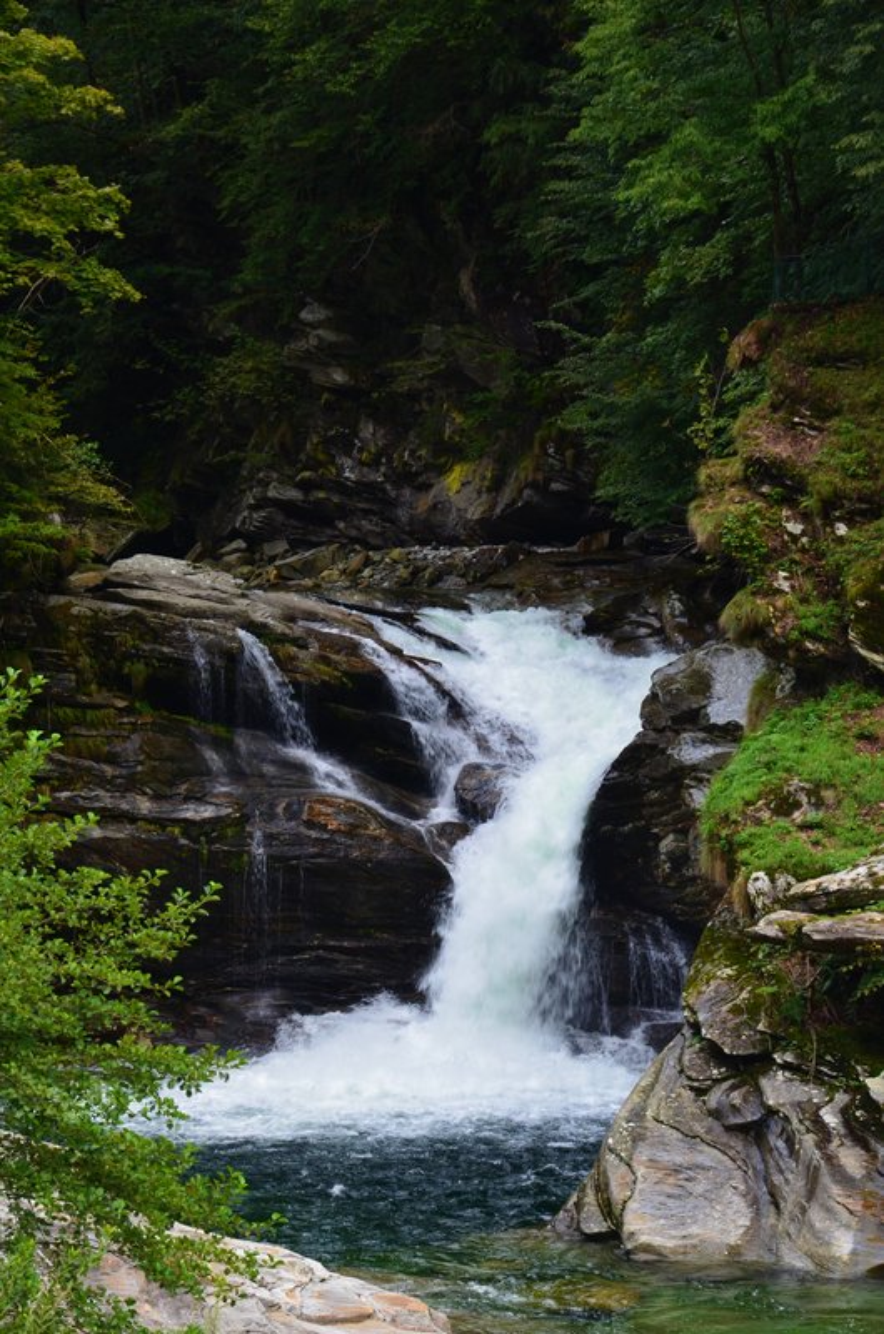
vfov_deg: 17.1
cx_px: 442
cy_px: 667
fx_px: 4439
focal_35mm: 120
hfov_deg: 11.4
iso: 320
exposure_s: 1/80
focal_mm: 80
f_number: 8
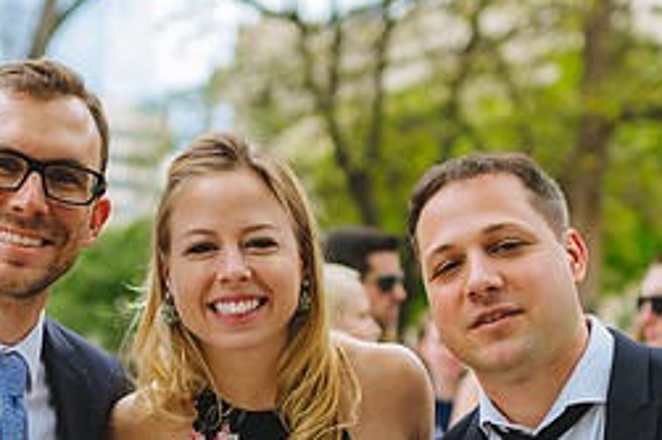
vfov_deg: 15.5
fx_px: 1599
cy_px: 394
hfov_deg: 23.2
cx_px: 183
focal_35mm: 87
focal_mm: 35
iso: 80
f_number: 2
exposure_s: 1/500
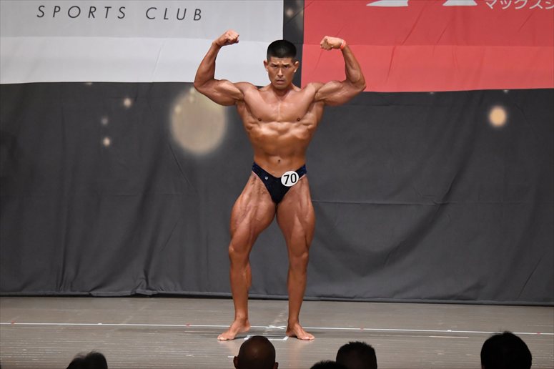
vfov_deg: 6.8
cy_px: 184
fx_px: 3107
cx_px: 277
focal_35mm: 202
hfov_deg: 10.2
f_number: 5.6
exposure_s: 1/400
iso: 6400
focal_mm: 135
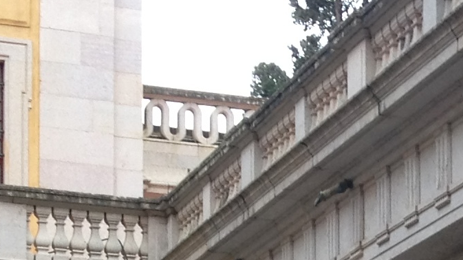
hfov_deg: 11.3
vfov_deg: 6.2
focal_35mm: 185
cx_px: 602
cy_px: 637
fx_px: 2270
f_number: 2.4
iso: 64
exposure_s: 1/24
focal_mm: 4.28
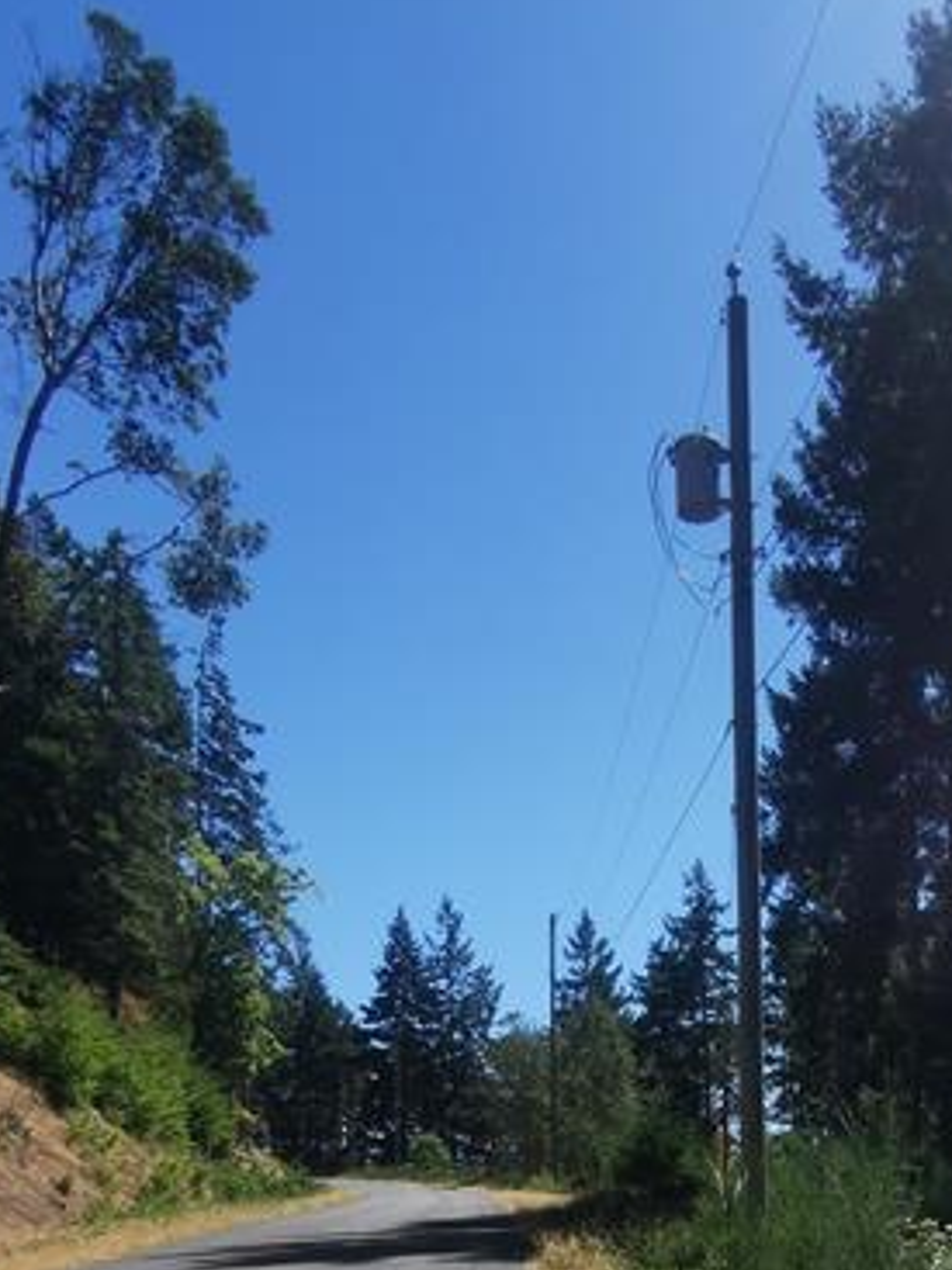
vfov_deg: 37.8
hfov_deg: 31.8
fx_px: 1614
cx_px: 786
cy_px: 1301
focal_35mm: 44
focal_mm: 2.35
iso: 50
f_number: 2.2
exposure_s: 1/974
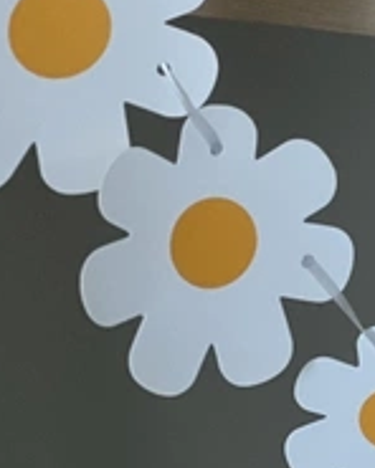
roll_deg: -3.6
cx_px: 512
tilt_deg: -10.3
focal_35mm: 260
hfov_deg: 5.9
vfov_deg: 7.3
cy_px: -235
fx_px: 3607
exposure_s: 1/40
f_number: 2.8
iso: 320
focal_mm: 9
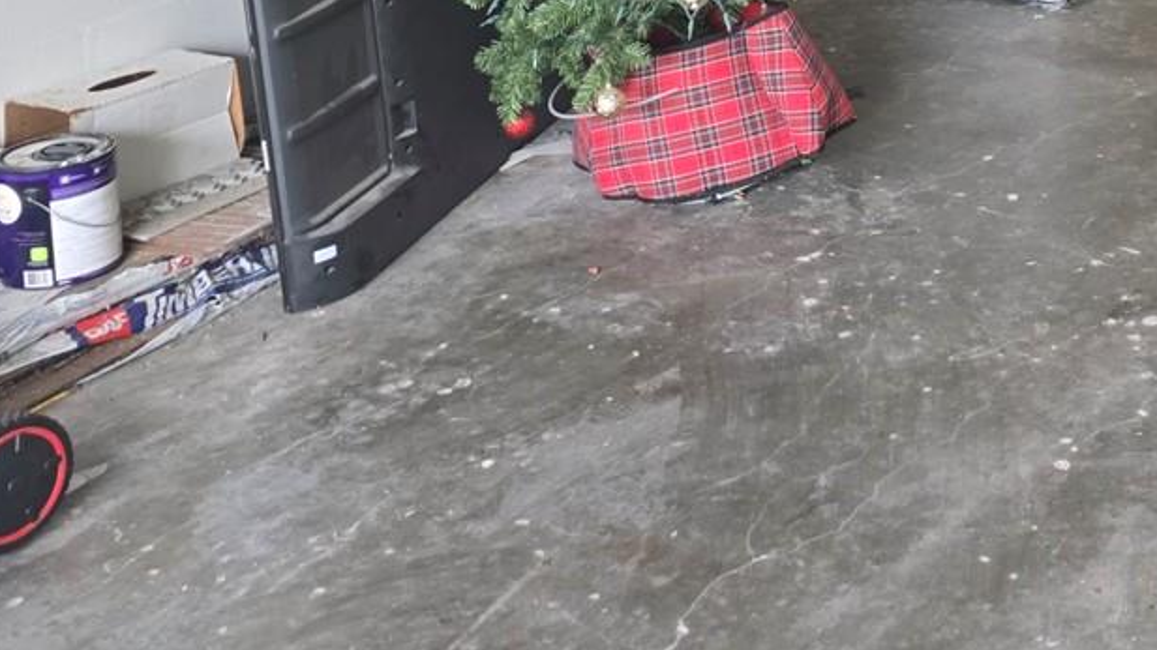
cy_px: -288
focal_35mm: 65
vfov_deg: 17.0
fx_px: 1994
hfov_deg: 28.7
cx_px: 1337
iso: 125
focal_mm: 6.3
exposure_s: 1/120
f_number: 1.7
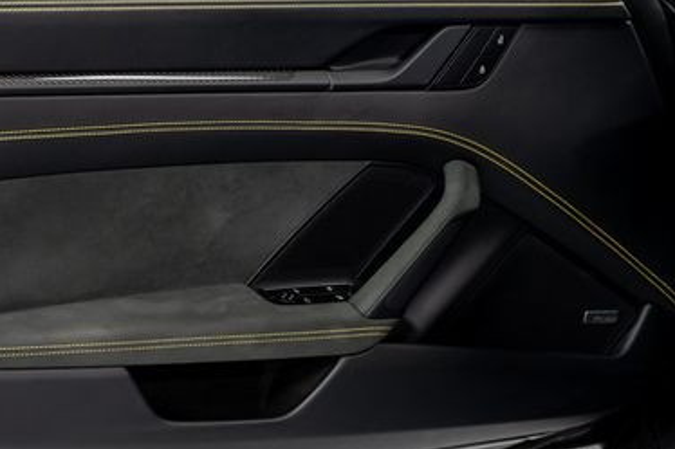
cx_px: 215
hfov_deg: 22.8
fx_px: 1668
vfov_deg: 15.3
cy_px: 270
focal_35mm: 89
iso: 800
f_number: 4
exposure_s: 1/60
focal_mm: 52
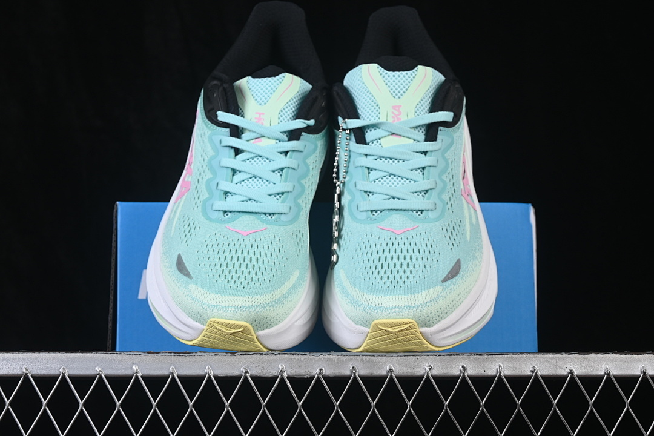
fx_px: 1362
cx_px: 327
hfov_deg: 27.0
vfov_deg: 18.2
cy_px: 218
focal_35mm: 75
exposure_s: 1/80
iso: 160
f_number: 8
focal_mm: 50
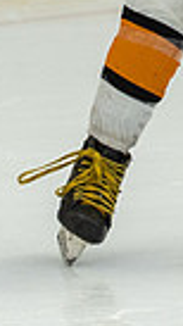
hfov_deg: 1.0
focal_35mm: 1226
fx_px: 10583
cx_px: 249
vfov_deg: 1.8
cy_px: 22
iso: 800
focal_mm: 150
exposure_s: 1/1600
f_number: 3.5
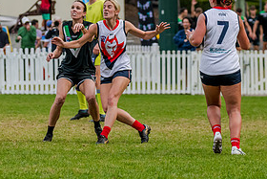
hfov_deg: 4.4
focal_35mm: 468
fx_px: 3473
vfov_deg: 2.9
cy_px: -8
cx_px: -20
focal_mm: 195
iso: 800
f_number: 6.3
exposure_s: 1/1600
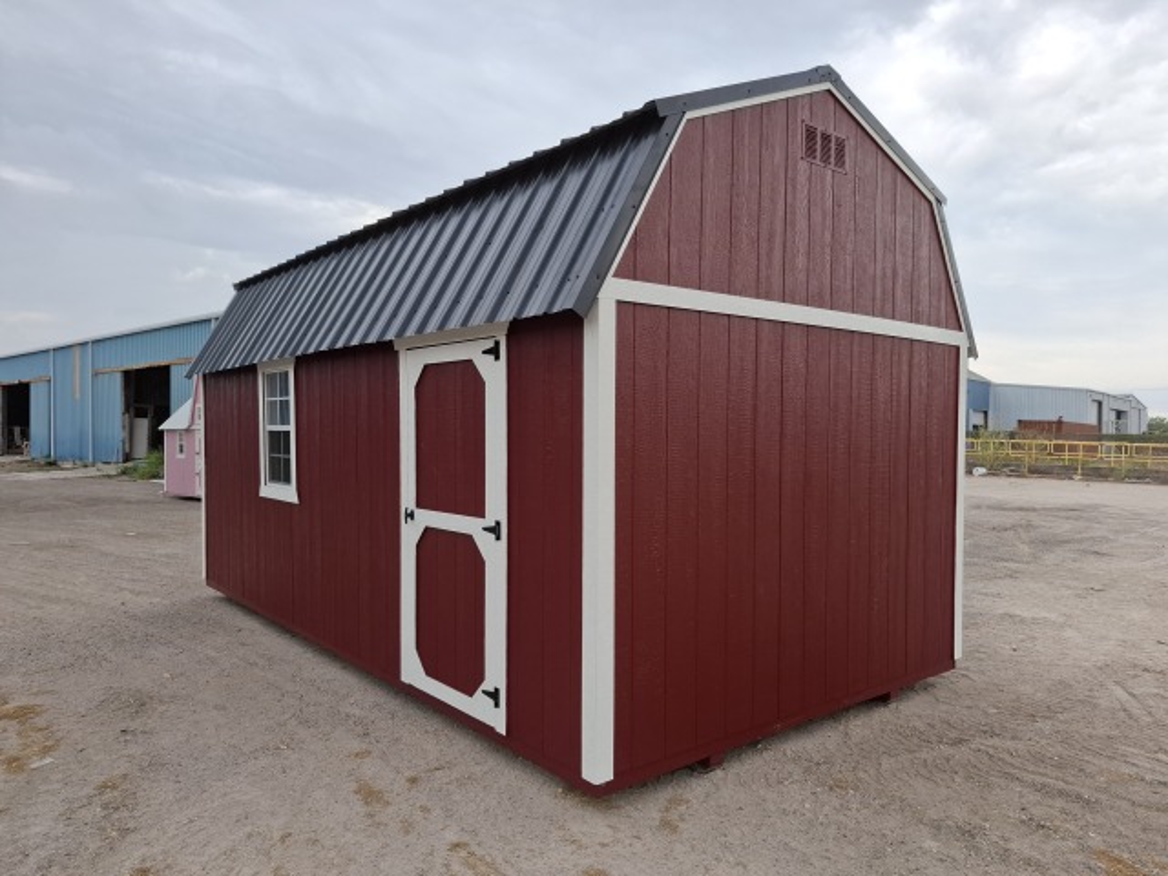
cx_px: 584
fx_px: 776
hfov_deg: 73.9
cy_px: 438
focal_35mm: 23
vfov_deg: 58.9
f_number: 1.8
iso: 50
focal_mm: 5.54
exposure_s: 1/189
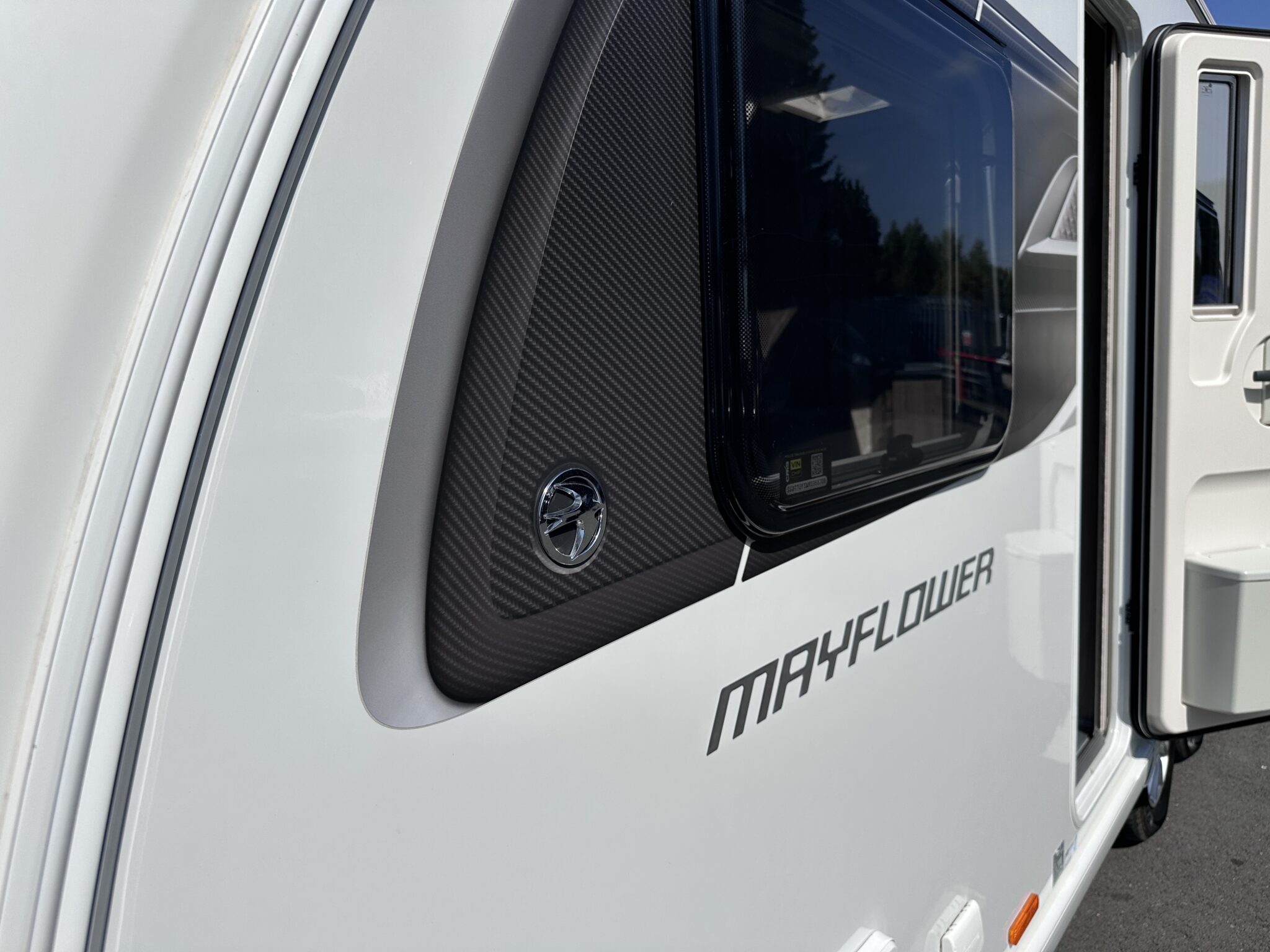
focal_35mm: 24
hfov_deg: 71.6
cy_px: 476
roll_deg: +5.2
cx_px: 635
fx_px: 881
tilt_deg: -7.7
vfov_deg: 56.8
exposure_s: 1/12048
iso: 80
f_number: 1.78
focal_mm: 6.86
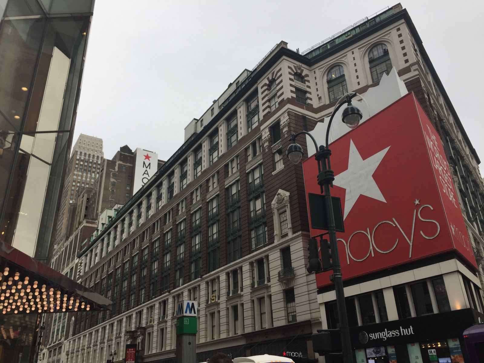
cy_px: 182
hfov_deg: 61.7
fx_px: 405
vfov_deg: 48.2
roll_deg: +1.3
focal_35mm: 29
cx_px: 242
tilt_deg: +28.0
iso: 32
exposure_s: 1/316
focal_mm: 4.15
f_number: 2.2
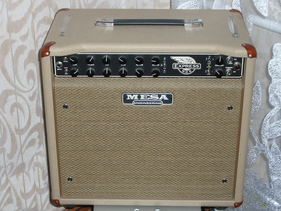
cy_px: 106
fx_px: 641
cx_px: 140
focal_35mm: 79
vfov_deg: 18.7
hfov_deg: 24.7
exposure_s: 1/60
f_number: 4.1
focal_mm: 12.8
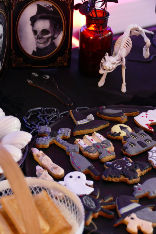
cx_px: 78
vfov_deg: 20.0
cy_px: 118
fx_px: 663
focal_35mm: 102
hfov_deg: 13.4
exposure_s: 1/5
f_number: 3.8
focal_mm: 36.53
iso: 2500
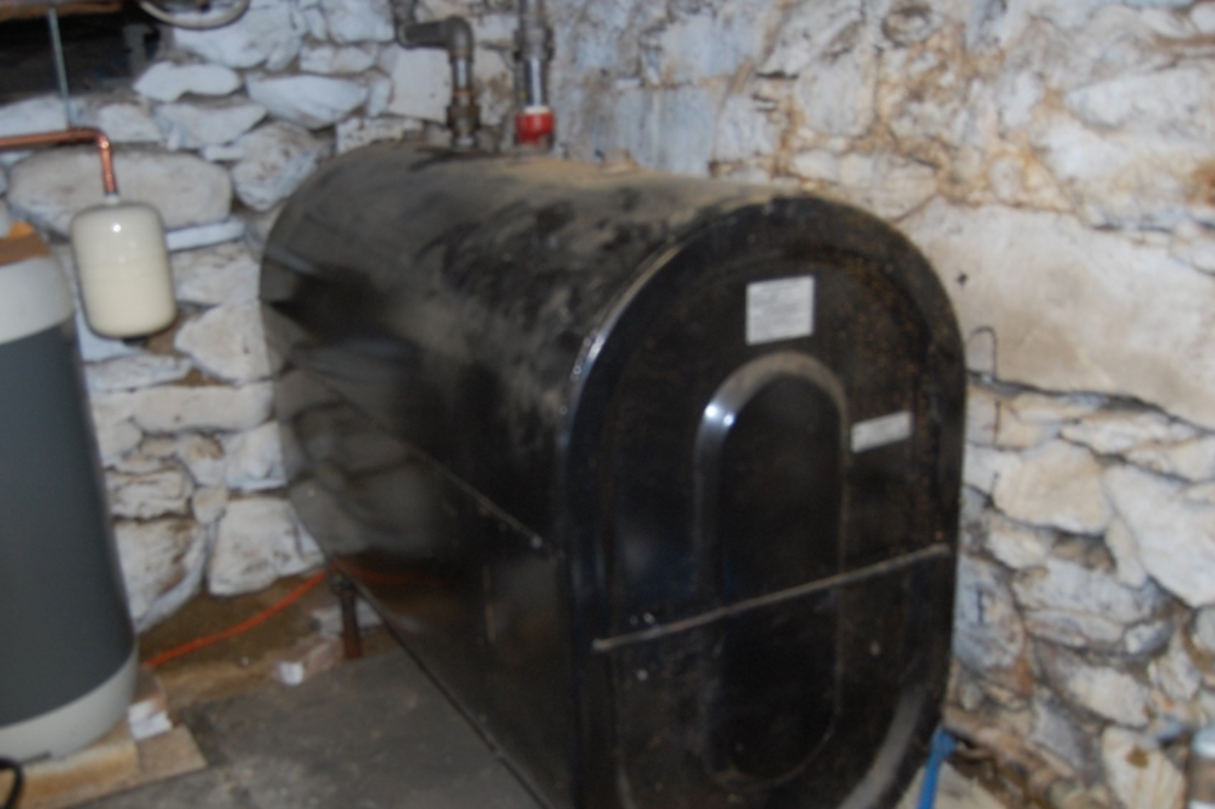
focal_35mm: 35
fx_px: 1167
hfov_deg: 54.6
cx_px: 489
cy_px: 448
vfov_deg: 38.2
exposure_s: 1/60
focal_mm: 19
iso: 400
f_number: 3.5
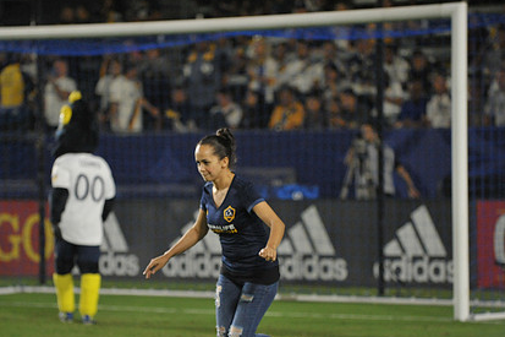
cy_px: 228
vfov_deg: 5.7
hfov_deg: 8.6
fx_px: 3351
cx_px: 227
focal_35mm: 239
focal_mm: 170
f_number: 3.2
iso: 3200
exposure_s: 1/2500
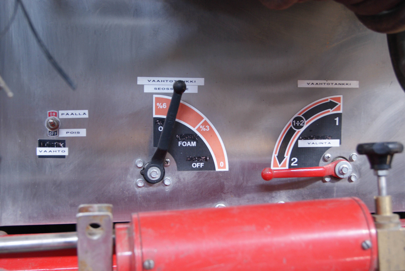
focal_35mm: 52
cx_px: 202
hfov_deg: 37.8
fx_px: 591
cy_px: 136
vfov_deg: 25.8
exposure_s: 1/8
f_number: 4.5
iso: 400
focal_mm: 35
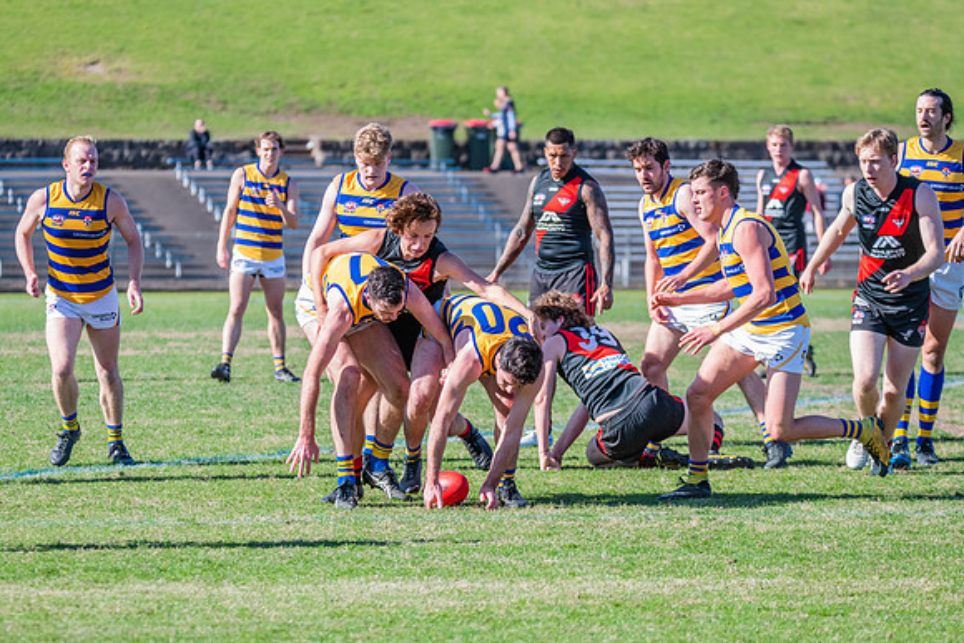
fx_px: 6558
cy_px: 350
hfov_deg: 8.4
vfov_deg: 5.6
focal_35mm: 245
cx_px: 434
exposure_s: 1/1600
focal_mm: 220
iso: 800
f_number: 7.1
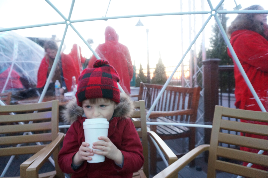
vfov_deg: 53.0
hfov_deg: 73.8
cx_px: 134
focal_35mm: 24
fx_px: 178
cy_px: 89
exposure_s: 1/160
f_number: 4
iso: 2000
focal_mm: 16
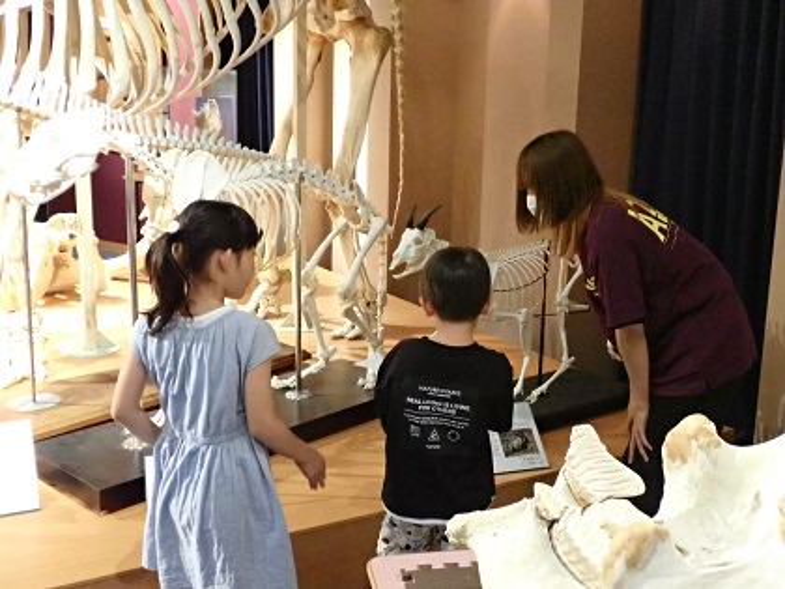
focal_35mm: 38
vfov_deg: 37.7
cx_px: 392
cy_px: 294
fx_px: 862
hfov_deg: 49.0
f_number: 2.7
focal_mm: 6.83
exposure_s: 1/160
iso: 4000
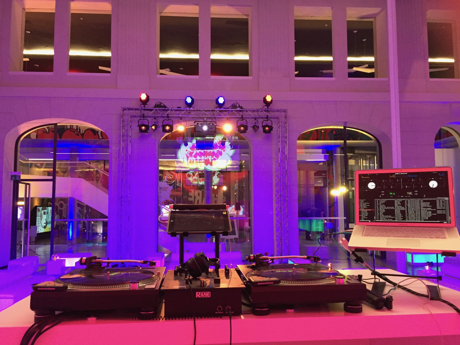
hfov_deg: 61.7
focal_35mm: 29
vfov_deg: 48.2
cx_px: 230
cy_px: 172
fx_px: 385
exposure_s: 1/24
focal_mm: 4.15
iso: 250
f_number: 2.2
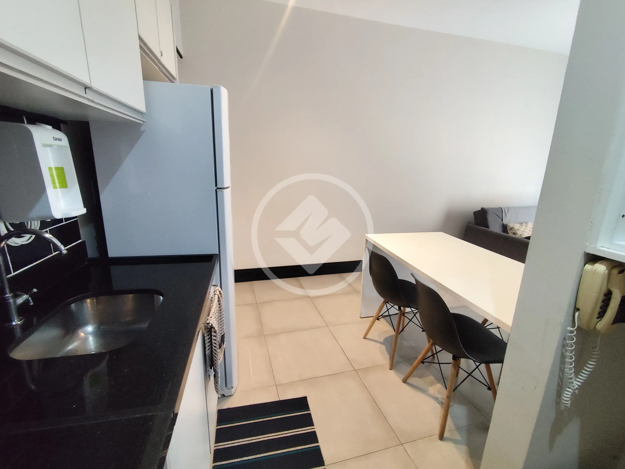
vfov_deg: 78.2
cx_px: 312
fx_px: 289
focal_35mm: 16
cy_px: 234
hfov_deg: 94.5
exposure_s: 1/60
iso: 500
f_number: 2.2
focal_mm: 1.65
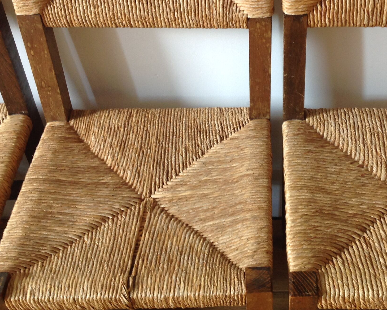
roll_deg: +0.2
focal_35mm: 54
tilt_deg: -42.1
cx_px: 270
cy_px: 103
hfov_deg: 34.3
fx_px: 619
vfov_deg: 27.9
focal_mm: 4.28
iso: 64
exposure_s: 1/15
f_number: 2.4
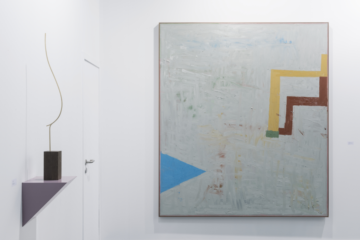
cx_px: 180
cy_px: 120
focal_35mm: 38
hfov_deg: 50.7
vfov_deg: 35.1
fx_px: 380
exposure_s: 2.5
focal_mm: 38
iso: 64
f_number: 16
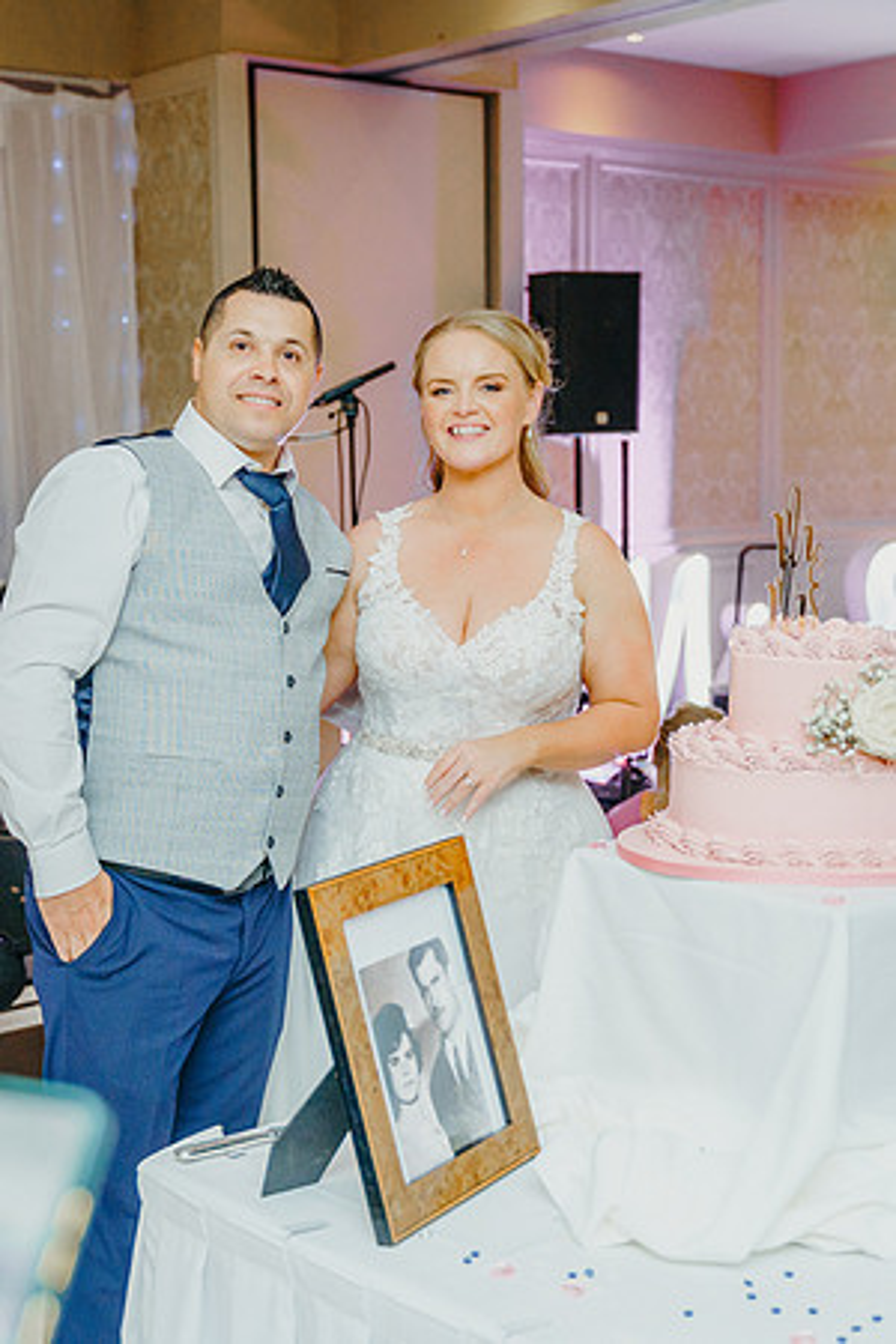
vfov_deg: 37.9
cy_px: 672
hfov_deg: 25.7
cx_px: 411
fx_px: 1960
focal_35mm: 53
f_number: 2.8
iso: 1600
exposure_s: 1/200
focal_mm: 35
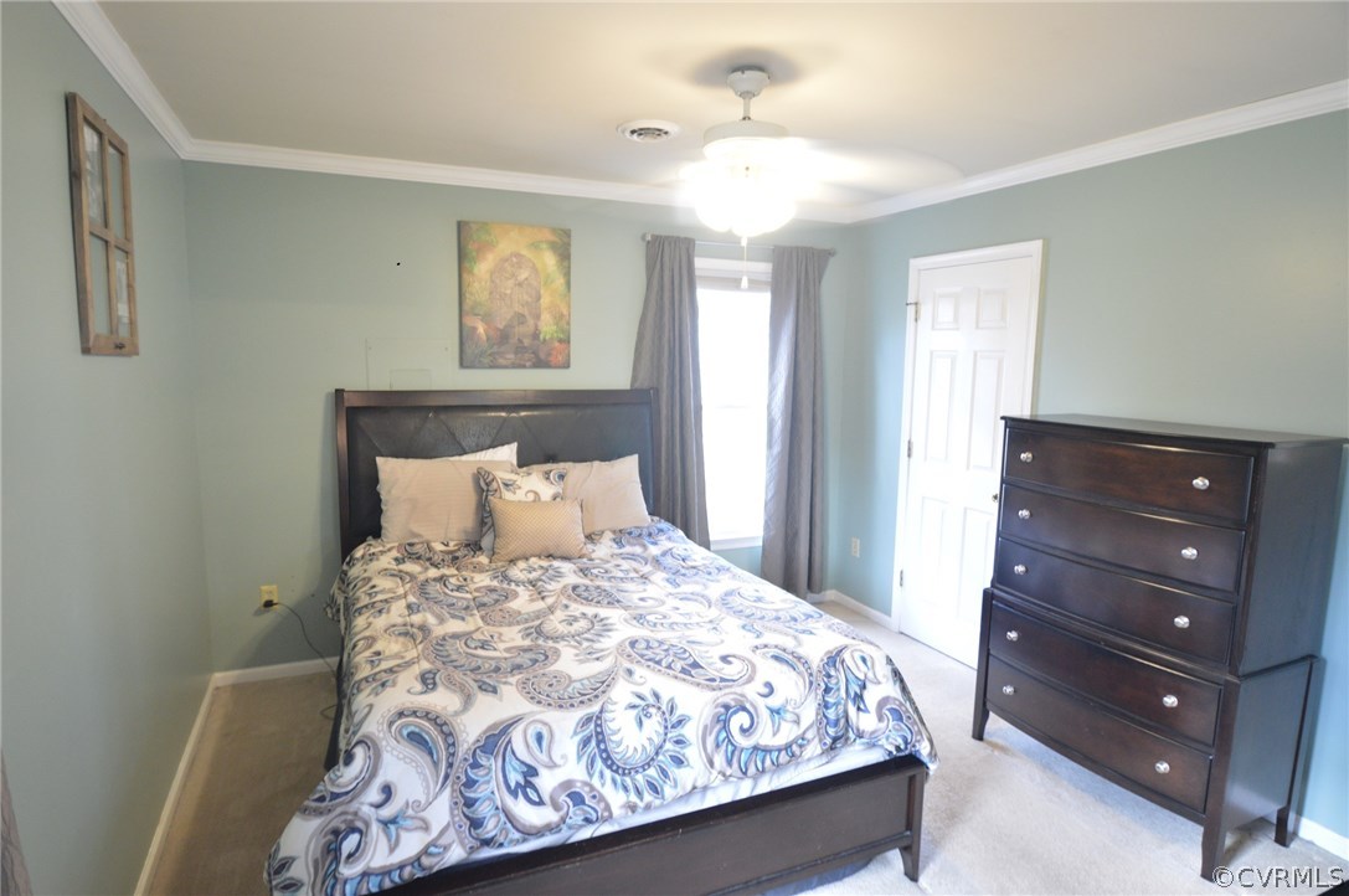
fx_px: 674
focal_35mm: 18
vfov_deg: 67.2
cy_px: 448
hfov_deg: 90.1
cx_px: 674
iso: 800
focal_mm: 12
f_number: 4
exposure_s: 1/8
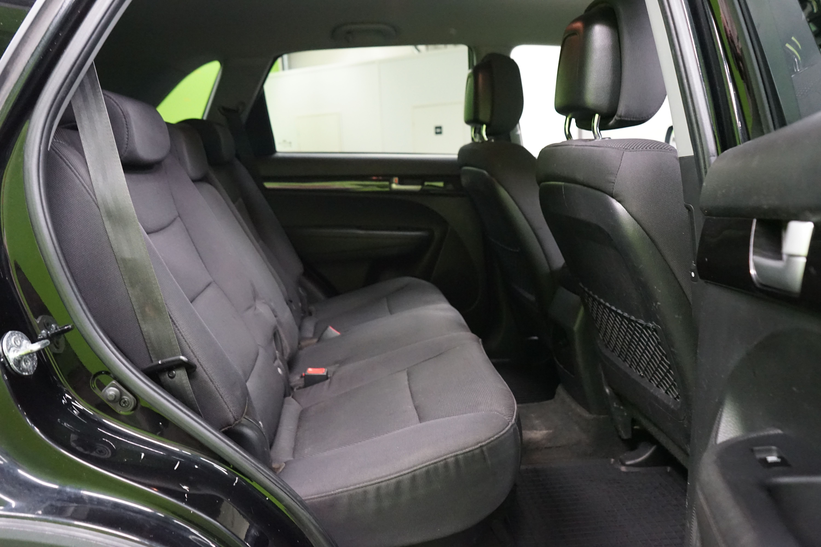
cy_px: 274
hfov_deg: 65.5
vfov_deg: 46.4
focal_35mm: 28
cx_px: 410
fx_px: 639
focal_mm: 28
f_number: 5
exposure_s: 1/50
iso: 6400
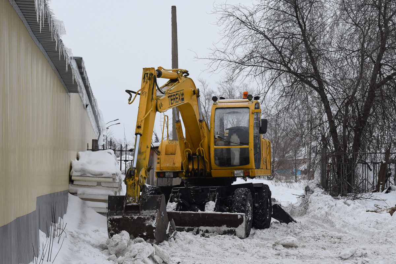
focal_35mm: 75
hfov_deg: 27.0
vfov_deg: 18.2
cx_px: 198
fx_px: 825
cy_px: 132
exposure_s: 1/250
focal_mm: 50
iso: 400
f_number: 8
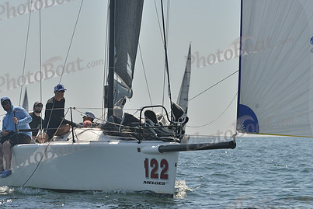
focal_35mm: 288
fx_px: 2505
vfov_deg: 4.8
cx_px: 144
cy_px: 102
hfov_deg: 7.2
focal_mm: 200
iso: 200
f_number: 6.3
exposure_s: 1/1250
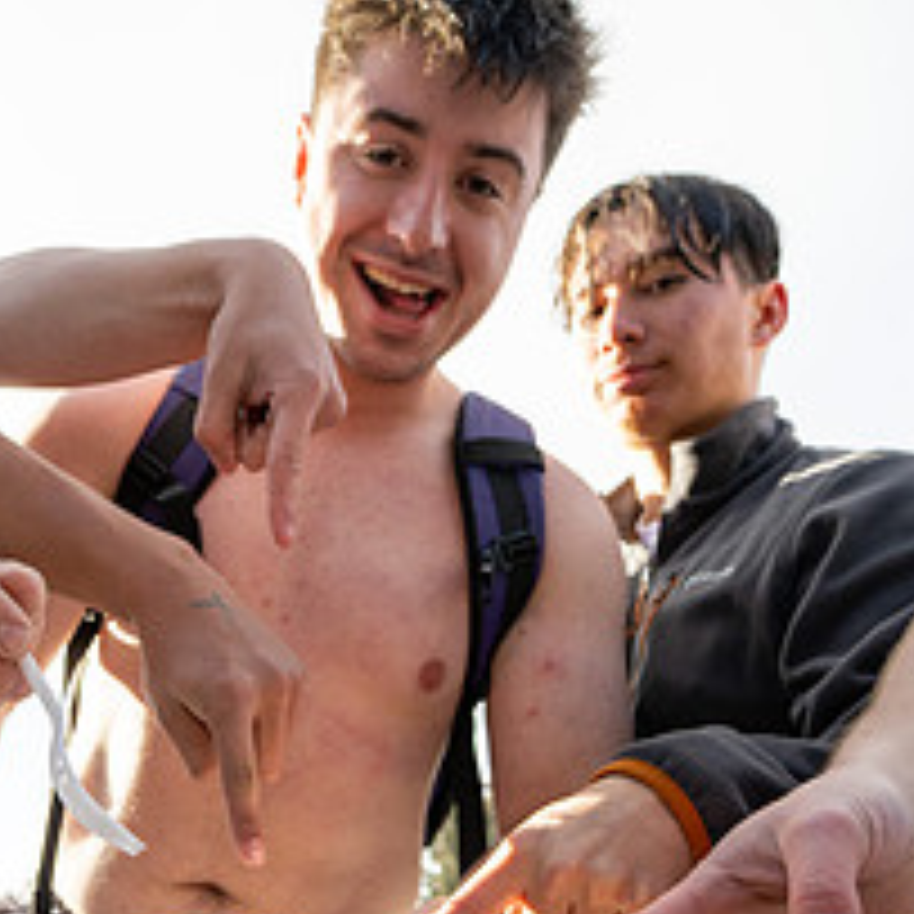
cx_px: 248
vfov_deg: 45.5
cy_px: 759
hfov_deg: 47.0
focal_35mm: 34
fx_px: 1016
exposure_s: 1/1000
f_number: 4
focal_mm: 14
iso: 250
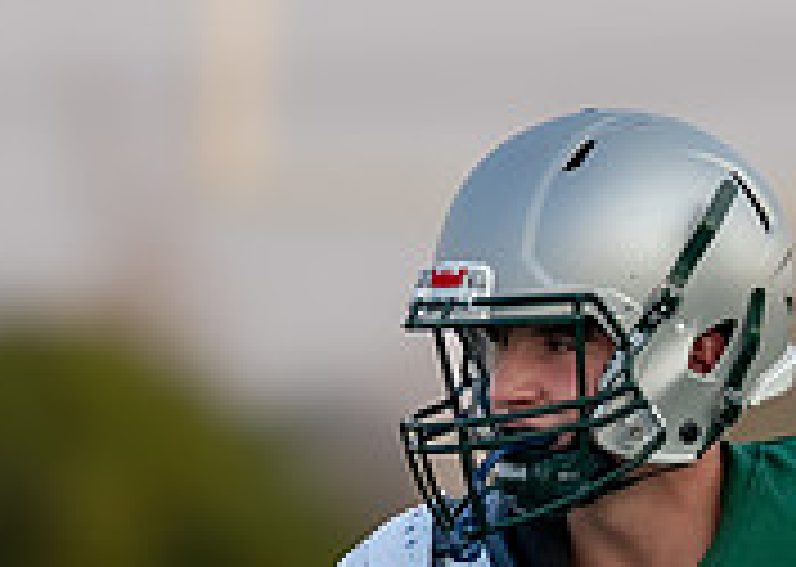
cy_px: 603
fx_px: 11494
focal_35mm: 509
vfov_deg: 2.8
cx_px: 662
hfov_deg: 4.0
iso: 320
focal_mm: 109
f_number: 2.8
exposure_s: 1/2500
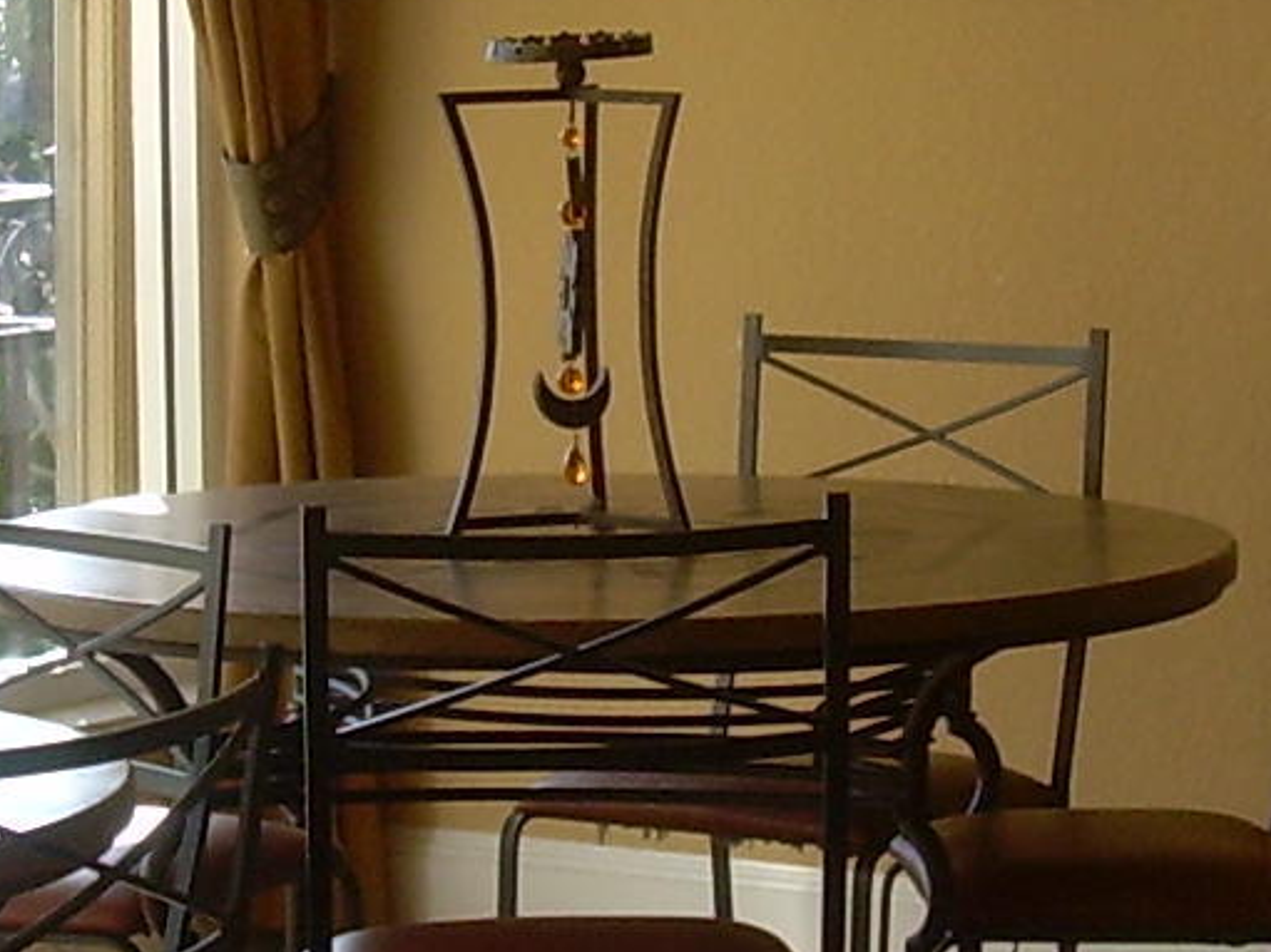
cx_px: 415
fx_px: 6204
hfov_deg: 11.7
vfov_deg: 8.8
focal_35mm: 169
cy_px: 350
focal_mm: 6.3
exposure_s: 1/92.5
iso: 50
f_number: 2.8
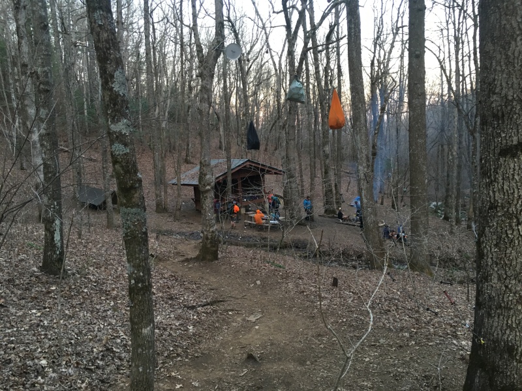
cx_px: 261
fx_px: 437
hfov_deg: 61.7
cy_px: 196
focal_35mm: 29
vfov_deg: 48.2
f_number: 2.2
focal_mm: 4.15
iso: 80
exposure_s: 1/30
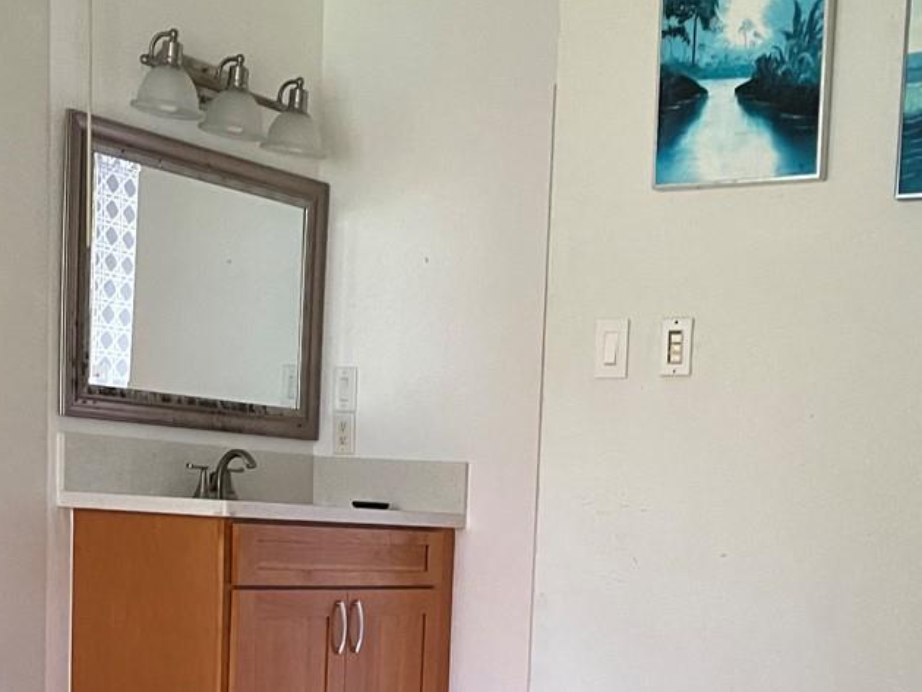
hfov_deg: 29.3
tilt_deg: -8.0
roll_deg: -2.5
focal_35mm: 66
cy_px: 733
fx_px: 1759
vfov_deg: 21.3
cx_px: 571
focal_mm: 5.1
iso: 400
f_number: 1.6
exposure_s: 1/60
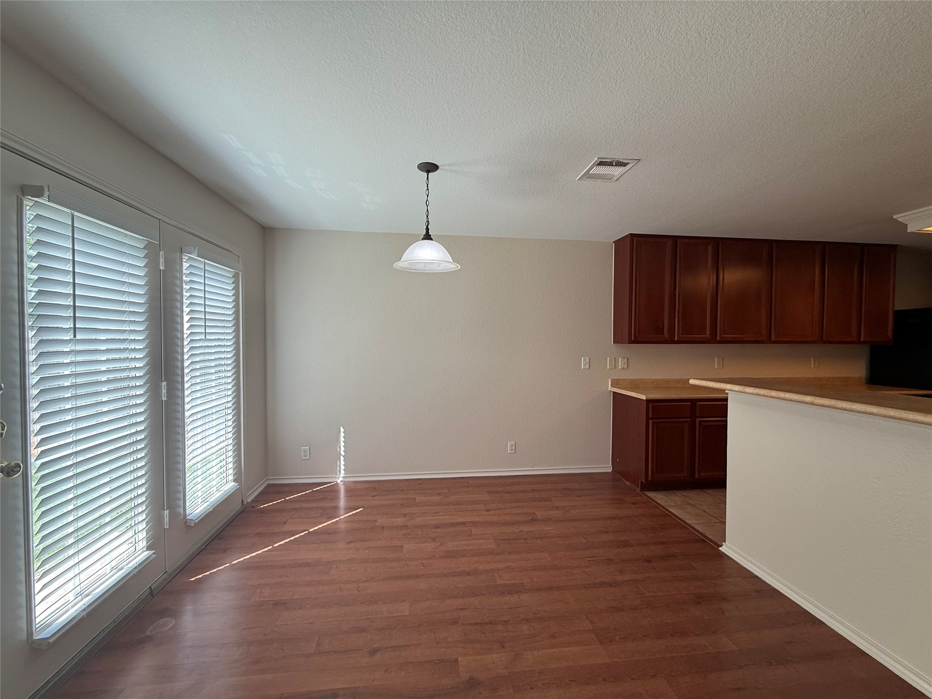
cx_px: 466
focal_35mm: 14
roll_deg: -0.3
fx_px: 377
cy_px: 350
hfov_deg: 102.1
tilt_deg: -0.1
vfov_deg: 85.7
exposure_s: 1/120
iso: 64
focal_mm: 2.22
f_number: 2.2
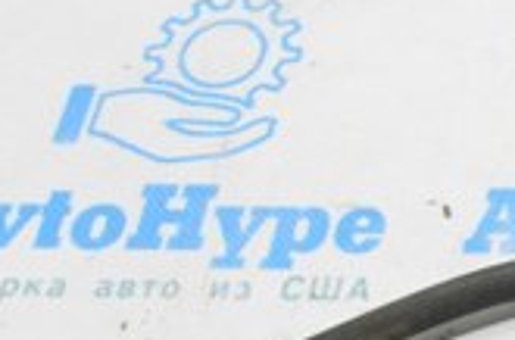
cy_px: 226
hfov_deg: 13.4
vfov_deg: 10.2
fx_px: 1911
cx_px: 989
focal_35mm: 134
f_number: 20
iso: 6400
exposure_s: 1/15
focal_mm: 23
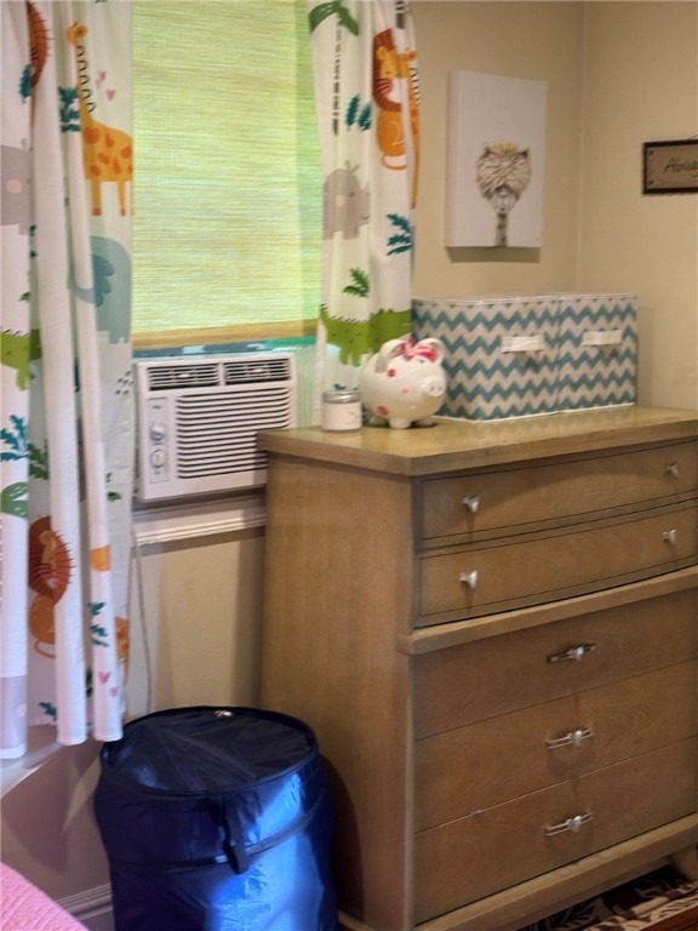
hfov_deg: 28.0
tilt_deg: -8.4
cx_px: 349
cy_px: 466
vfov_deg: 36.8
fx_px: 1398
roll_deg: -0.7
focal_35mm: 52
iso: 100
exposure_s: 1/40
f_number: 1.6
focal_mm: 5.96
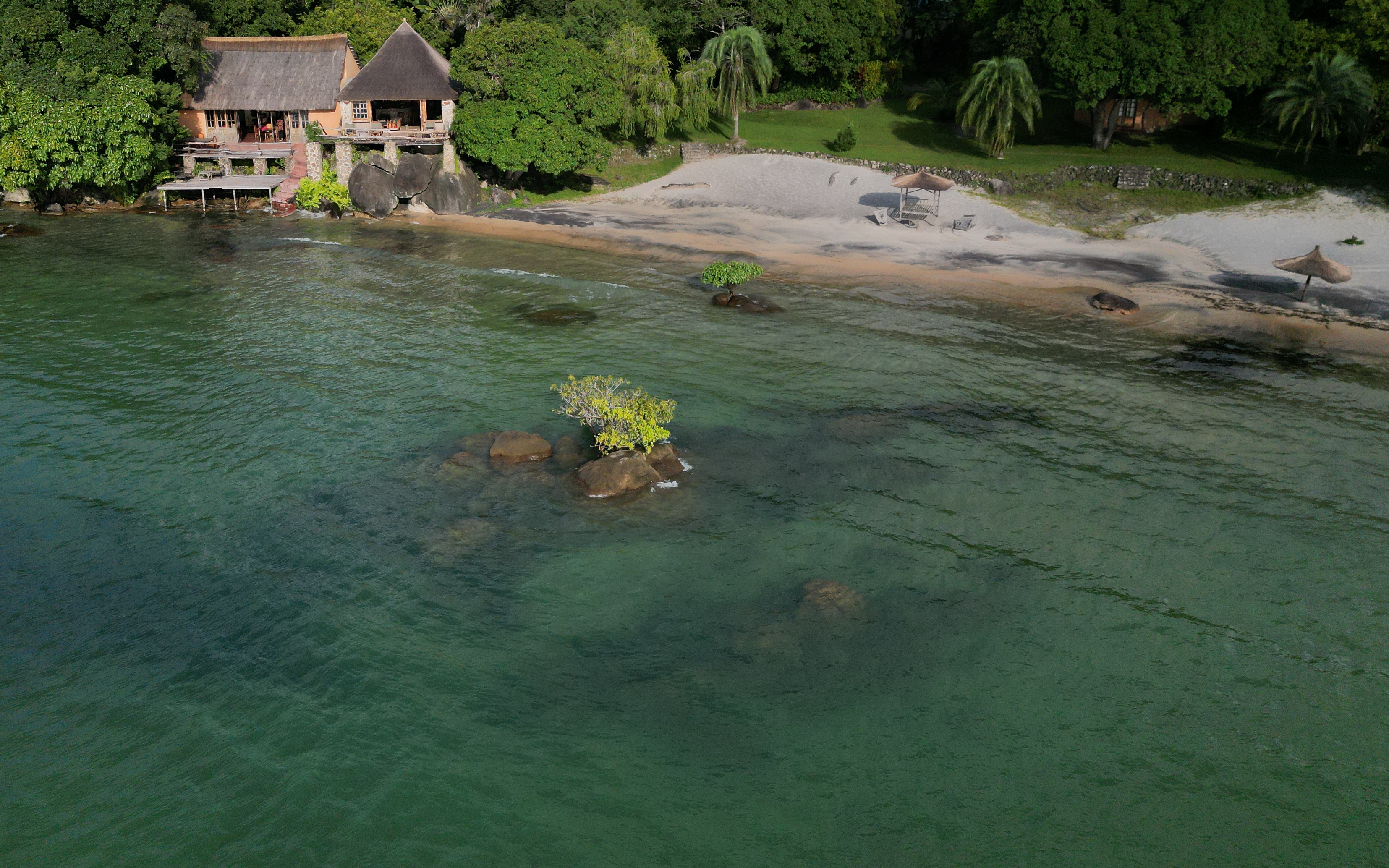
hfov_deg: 61.0
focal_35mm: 31
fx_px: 1173
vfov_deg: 40.3
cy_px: 331
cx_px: 605
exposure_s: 1/8000
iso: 200
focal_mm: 6.72
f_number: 1.7
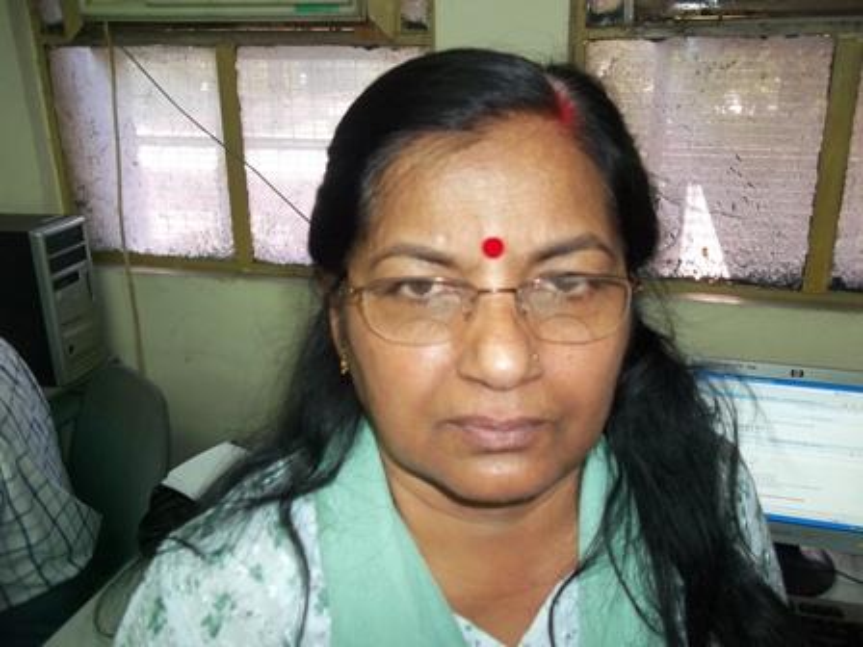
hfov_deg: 56.8
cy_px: 324
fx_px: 798
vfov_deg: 44.2
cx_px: 432
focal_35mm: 32
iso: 160
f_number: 2.9
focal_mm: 5.7
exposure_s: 1/30
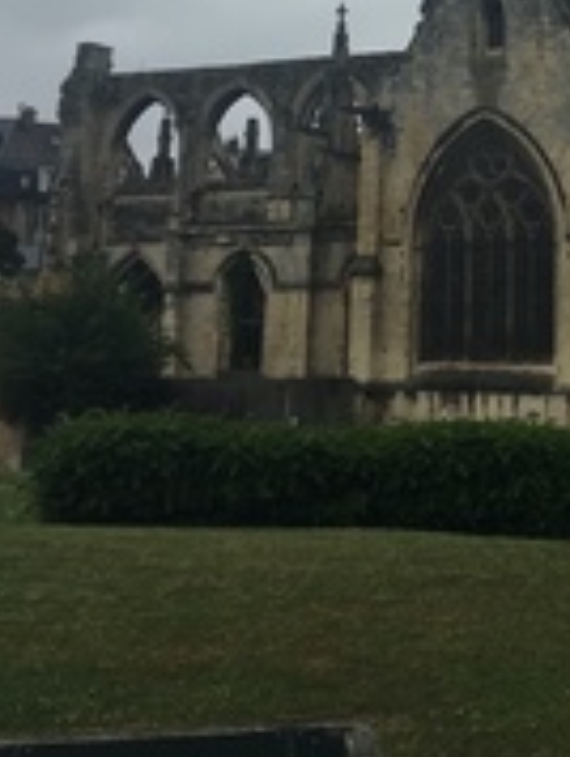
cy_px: 4
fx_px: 1424
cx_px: 604
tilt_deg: +13.5
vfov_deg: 28.0
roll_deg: +0.8
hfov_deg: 21.6
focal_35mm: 65
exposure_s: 1/746
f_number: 2.2
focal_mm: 4.15
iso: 25
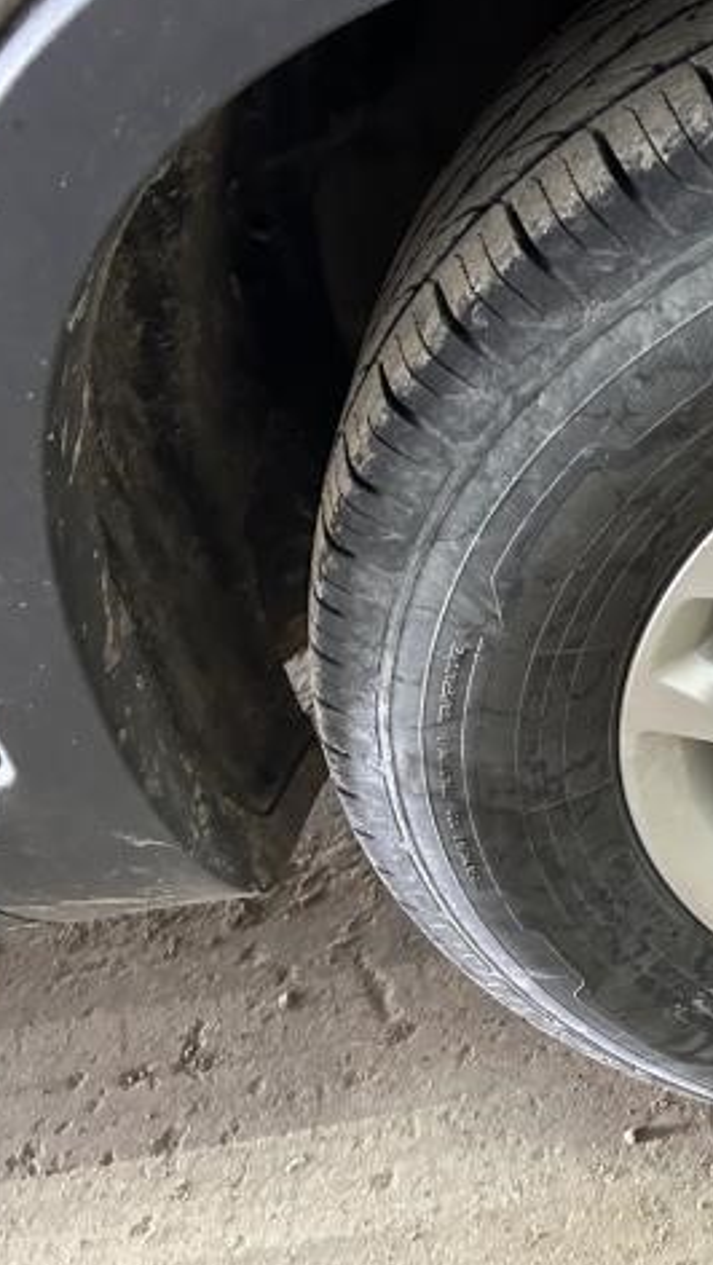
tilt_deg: -43.9
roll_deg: +9.5
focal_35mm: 48
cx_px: 952
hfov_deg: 22.1
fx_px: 1611
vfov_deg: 42.8
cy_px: 568
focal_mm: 5.7
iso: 400
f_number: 1.5
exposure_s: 1/60
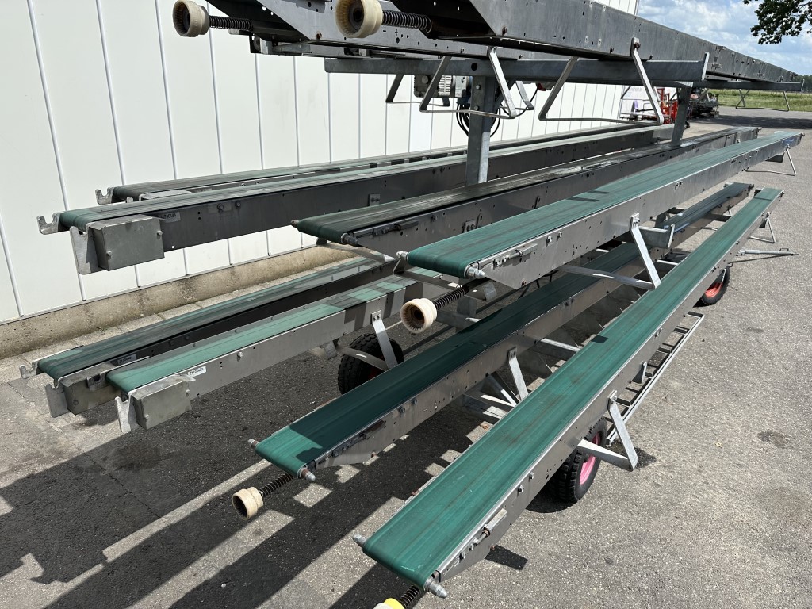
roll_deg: -2.4
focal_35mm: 24
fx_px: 563
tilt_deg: -23.6
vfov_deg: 56.8
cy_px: 304
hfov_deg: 71.6
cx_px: 406
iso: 80
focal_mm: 6.86
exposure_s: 1/5525
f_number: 1.78
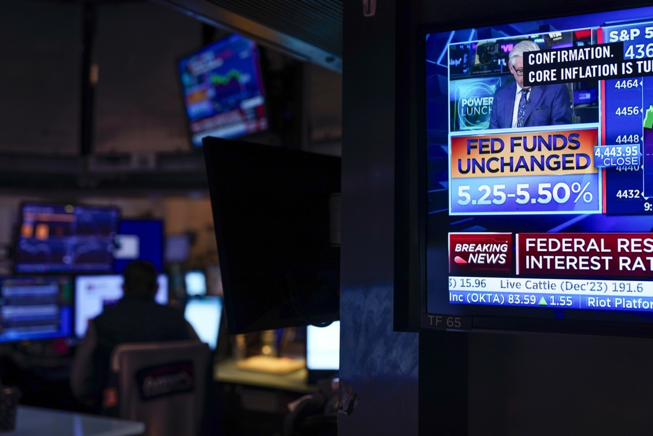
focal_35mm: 47
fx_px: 852
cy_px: 218
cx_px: 326
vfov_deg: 28.6
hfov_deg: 41.9
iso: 800
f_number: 3.2
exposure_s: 1/125
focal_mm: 47
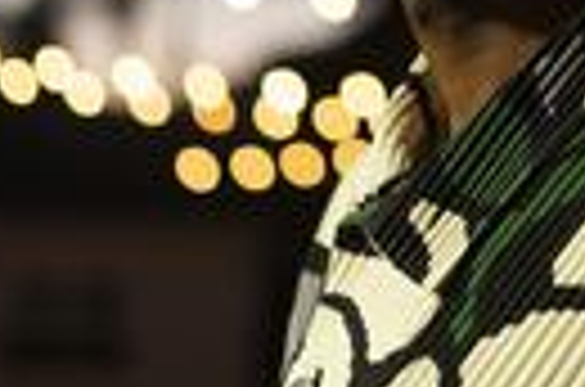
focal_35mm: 138
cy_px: -308
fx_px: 2237
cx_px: 652
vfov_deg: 9.4
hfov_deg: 14.5
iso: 3200
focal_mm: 35
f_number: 1.4
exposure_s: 1/500
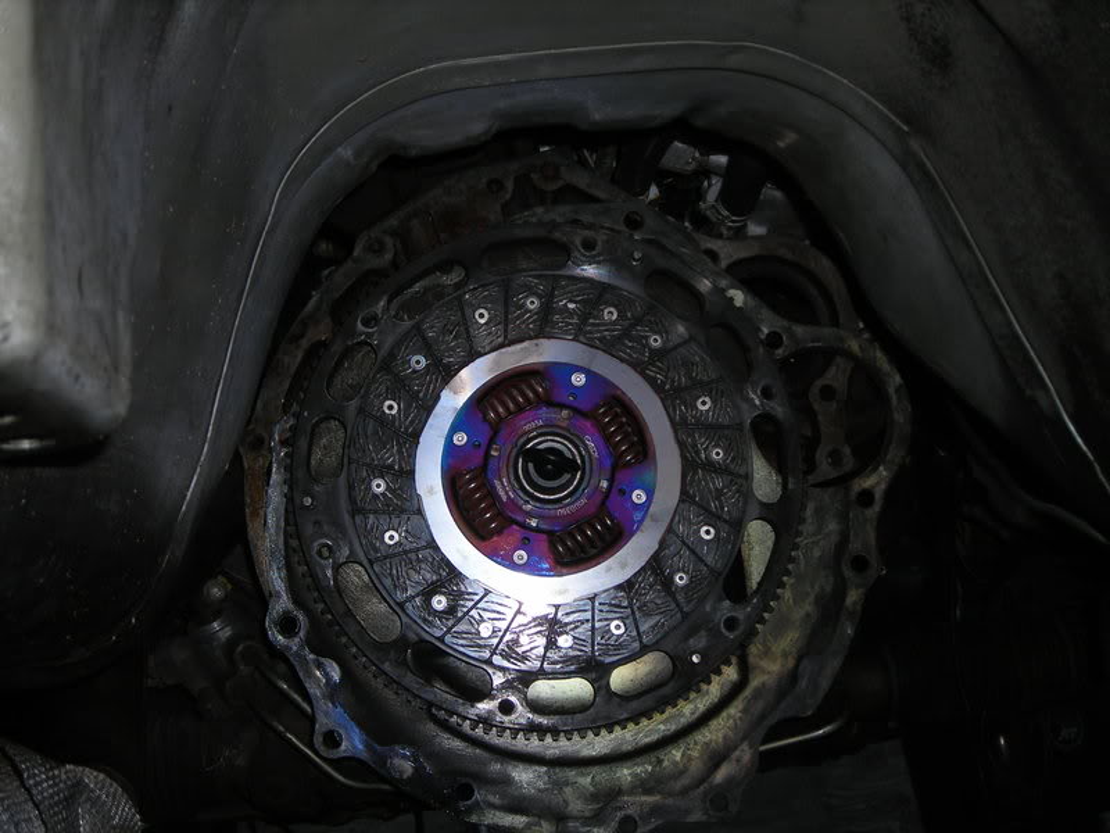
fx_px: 1507
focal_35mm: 47
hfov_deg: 40.4
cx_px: 555
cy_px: 416
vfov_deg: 30.9
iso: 50
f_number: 3.4
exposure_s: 1/60.1
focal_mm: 7.8
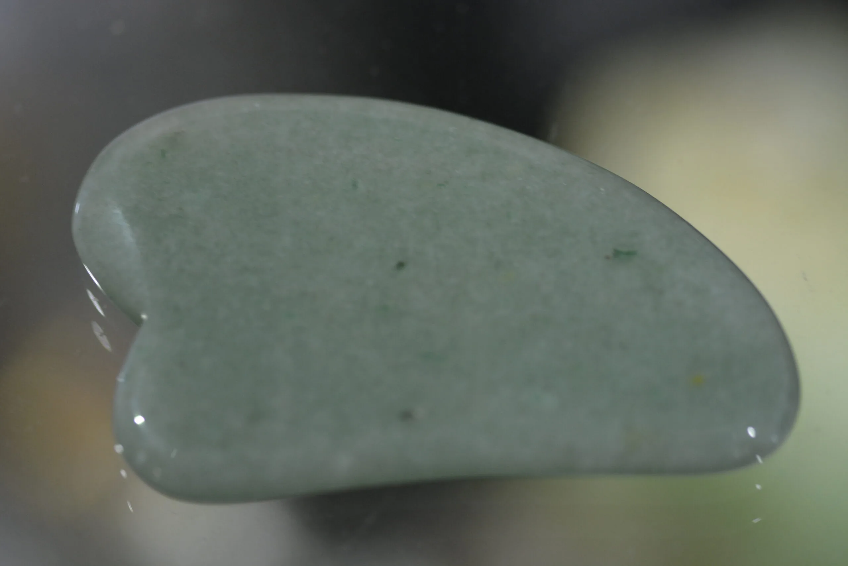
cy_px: 283
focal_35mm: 158
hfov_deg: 13.0
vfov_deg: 8.7
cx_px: 424
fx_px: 3711
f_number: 3.5
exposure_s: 1/80
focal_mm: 105
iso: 800
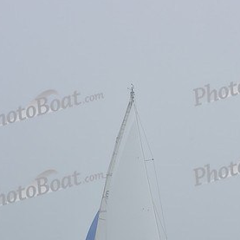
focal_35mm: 164
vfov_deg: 10.6
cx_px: 149
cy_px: 221
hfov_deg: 10.7
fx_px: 1286
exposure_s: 1/800
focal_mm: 92
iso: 250
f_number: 10
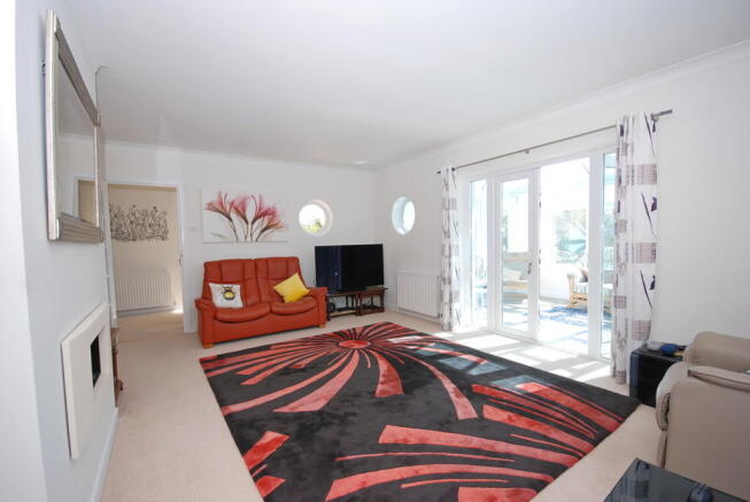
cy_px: 251
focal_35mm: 15
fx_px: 313
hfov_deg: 100.3
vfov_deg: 77.5
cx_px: 375
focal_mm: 10
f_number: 5
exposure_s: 1/100
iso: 200
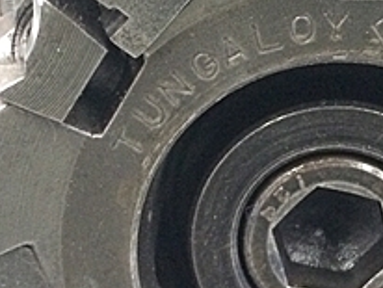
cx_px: 286
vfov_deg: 16.4
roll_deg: +4.0
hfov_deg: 21.6
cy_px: 212
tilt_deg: -36.9
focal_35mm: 90
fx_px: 997
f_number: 2.2
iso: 500
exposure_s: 1/15
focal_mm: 4.15
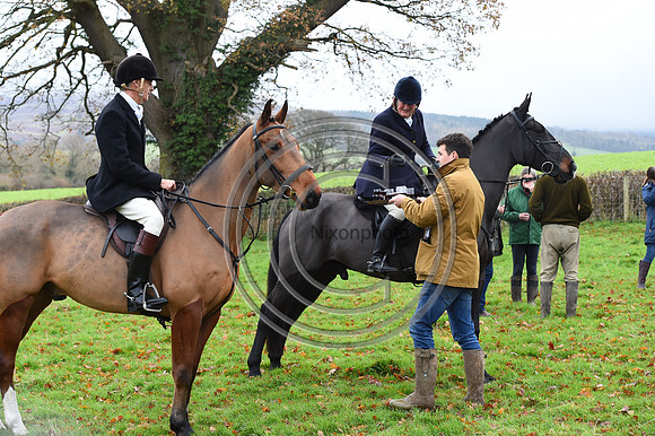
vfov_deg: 19.4
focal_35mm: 70
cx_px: 328
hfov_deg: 28.9
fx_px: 1273
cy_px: 218
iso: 2800
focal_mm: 70
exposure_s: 1/1000
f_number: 5.6
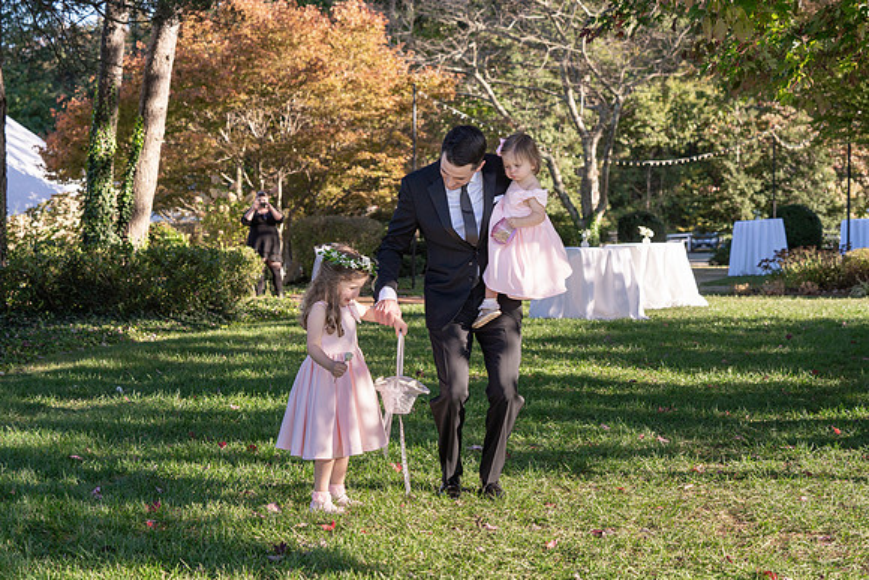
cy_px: 290
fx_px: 1690
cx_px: 434
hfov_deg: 28.8
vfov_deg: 19.5
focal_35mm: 70
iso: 100
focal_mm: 70
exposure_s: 1/320
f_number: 5.6
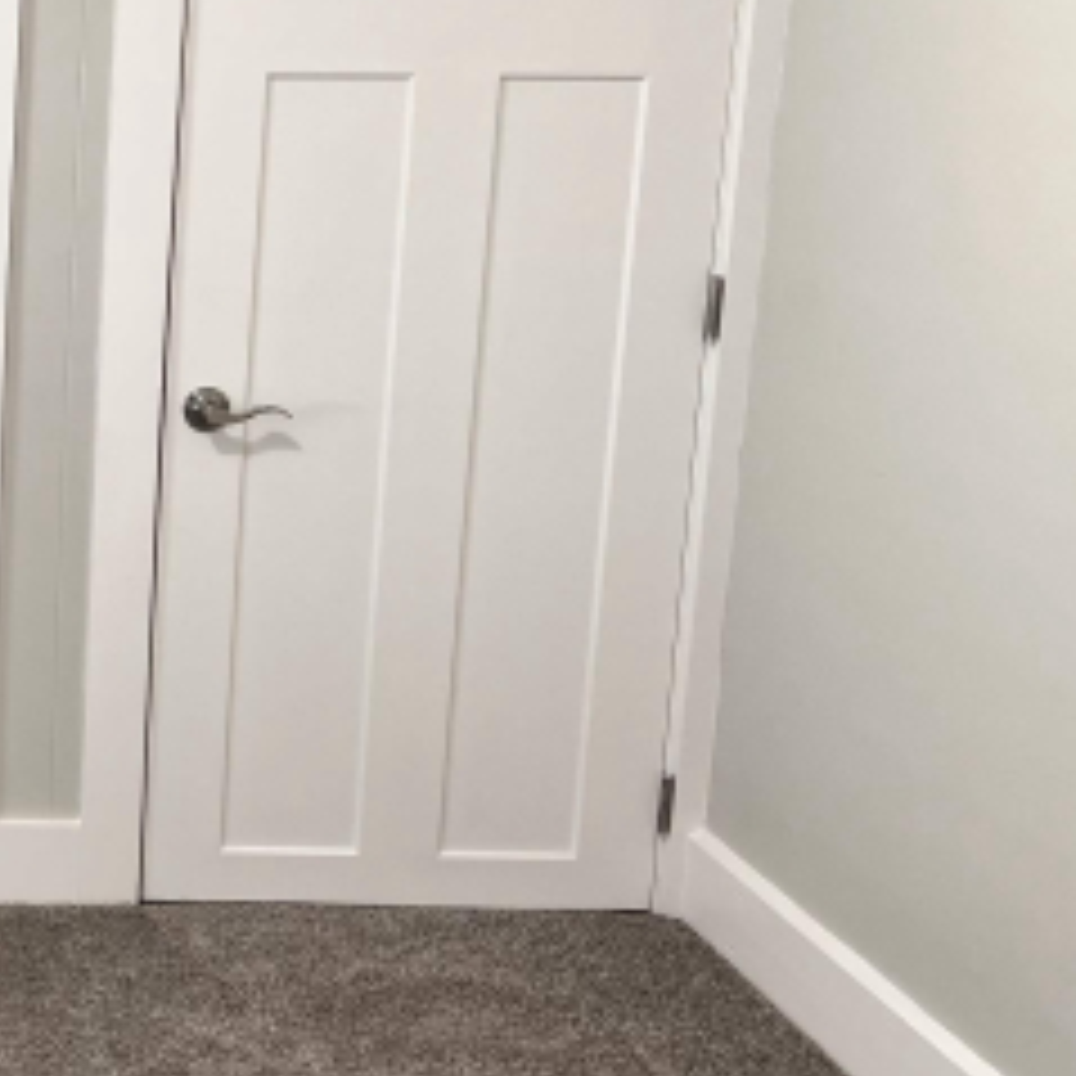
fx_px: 2251
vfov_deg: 26.8
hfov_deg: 23.6
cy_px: 441
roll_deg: -1.7
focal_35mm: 64
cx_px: -335
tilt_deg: -11.5
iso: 80
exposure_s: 1/60
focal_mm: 5.7
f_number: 1.5
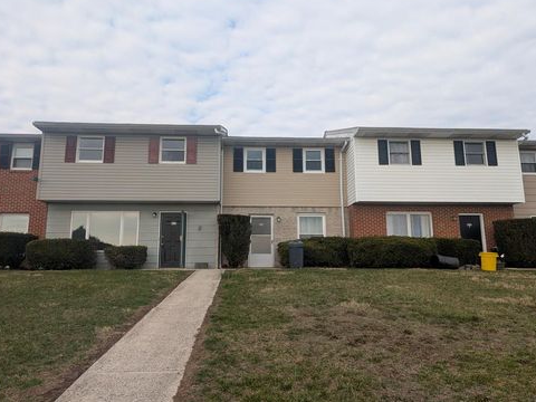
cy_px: 194
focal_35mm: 25
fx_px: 387
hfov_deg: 69.4
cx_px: 269
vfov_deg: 54.9
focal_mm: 6.9
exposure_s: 1/630
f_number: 1.68
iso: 24
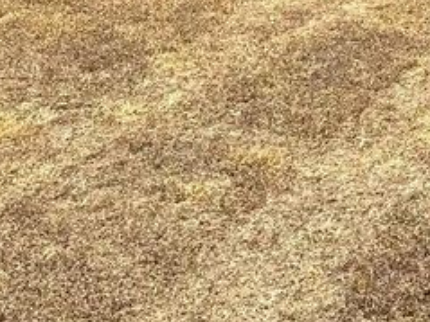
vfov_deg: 13.2
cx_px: 761
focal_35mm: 103
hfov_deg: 16.2
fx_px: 1279
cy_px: -219
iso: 80
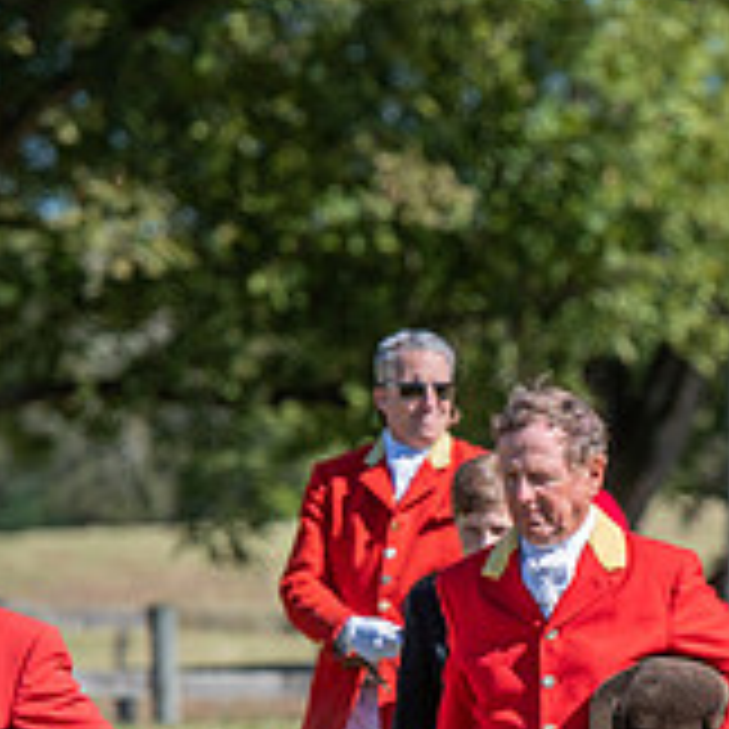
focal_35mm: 580
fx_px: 13819
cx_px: 612
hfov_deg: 3.0
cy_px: 780
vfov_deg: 3.0
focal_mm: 175
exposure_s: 1/400
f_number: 4.5
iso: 100
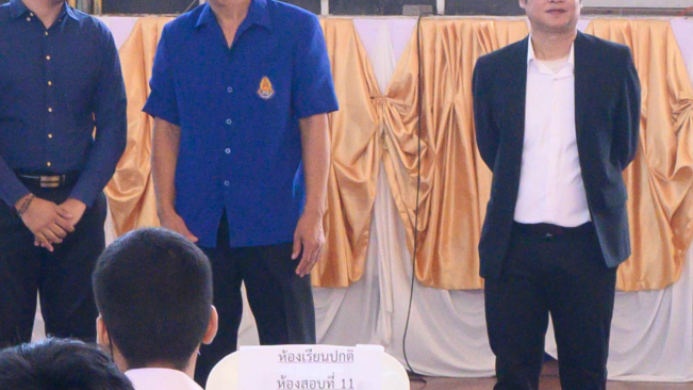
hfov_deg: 12.4
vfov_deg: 7.0
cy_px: 182
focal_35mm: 173
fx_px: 3179
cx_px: 379
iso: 2500
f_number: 6.3
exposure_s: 1/160
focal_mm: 28
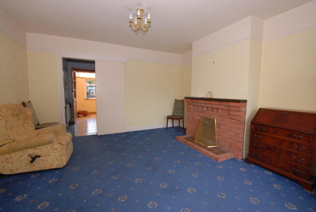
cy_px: 106
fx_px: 132
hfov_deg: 100.3
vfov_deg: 77.5
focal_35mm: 15
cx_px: 158
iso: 200
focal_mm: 10
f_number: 5
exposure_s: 1/60
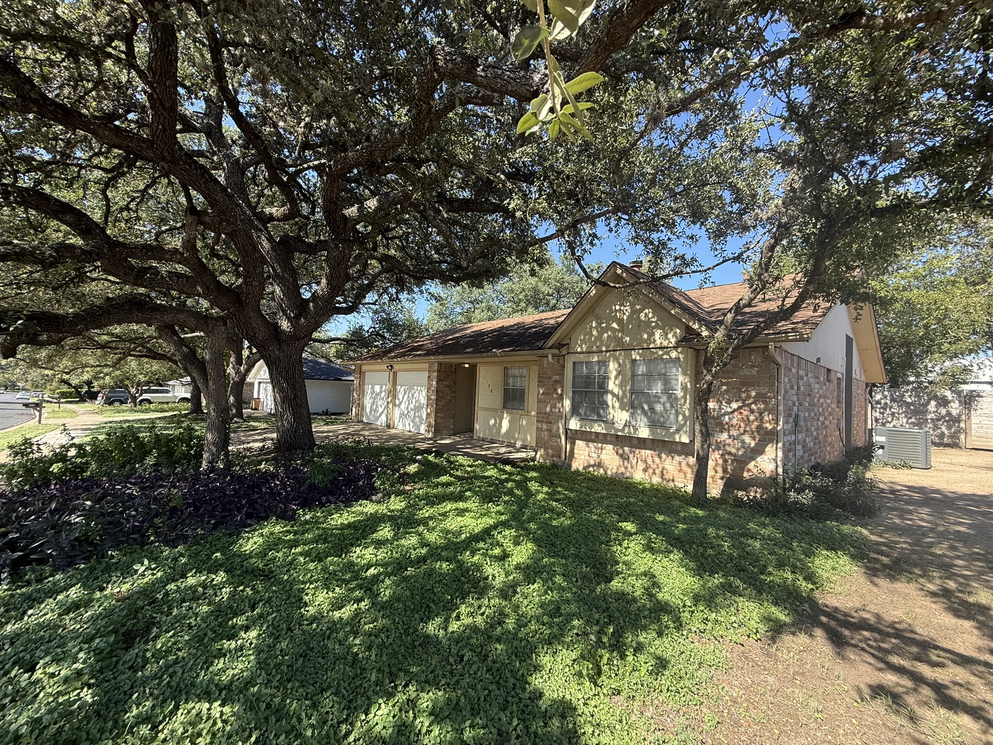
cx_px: 496
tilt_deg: +3.8
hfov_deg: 102.1
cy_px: 372
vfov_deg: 85.7
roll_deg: -2.0
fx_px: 402
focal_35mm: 14
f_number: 2.2
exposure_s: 1/498
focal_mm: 2.22
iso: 50
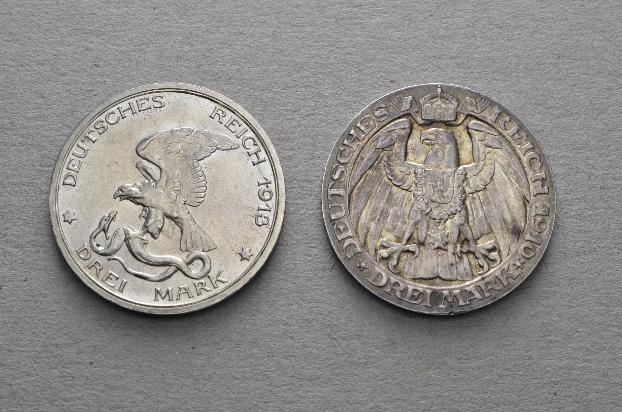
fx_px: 1293
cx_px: 311
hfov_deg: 27.0
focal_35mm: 75
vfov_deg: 18.1
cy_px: 206
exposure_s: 1/200
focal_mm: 50
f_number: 14
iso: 400
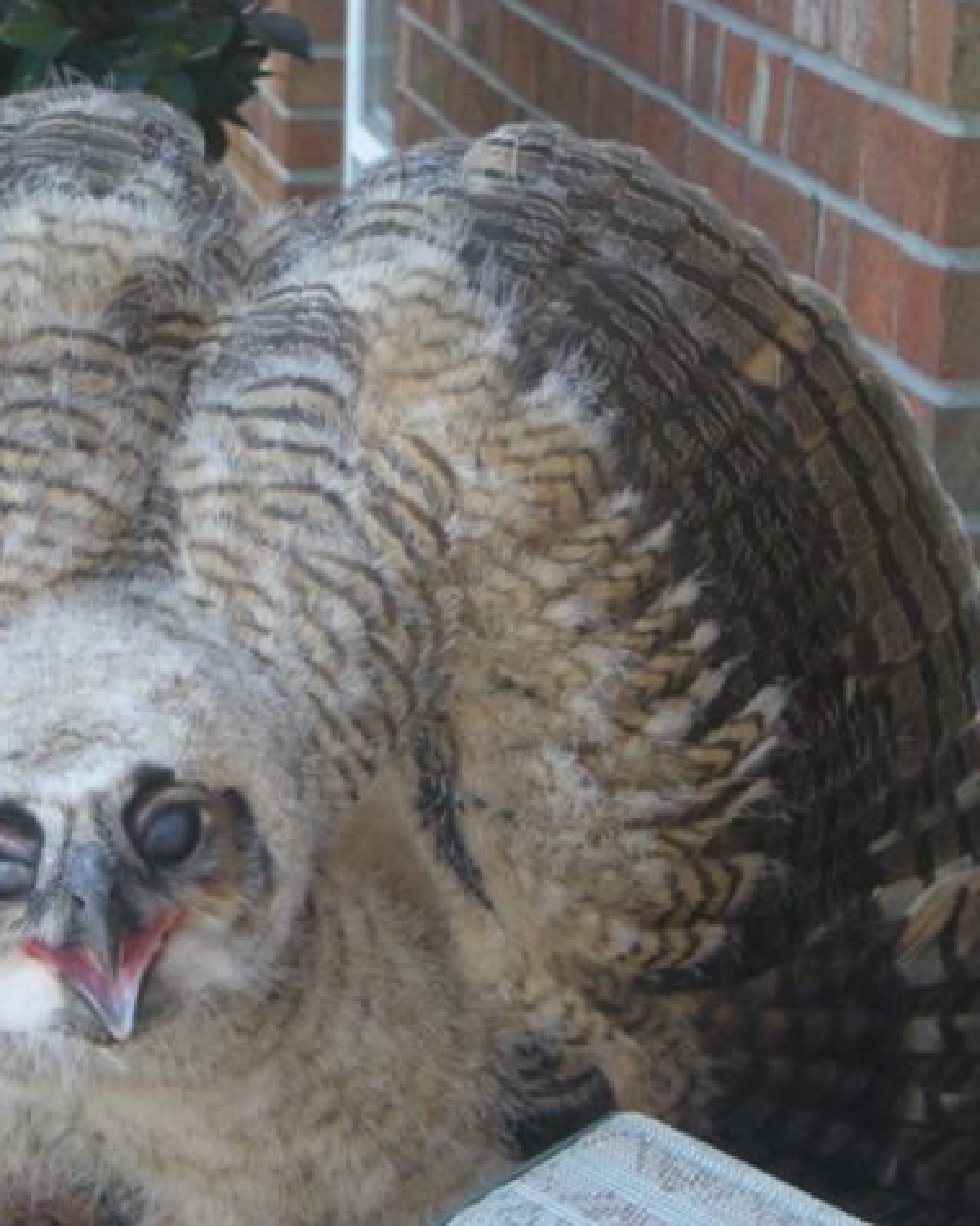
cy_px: 612
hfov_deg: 11.2
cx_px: 217
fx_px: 5003
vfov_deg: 14.0
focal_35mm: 138
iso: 200
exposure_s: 1/90.7
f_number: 5.7
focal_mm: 17.3
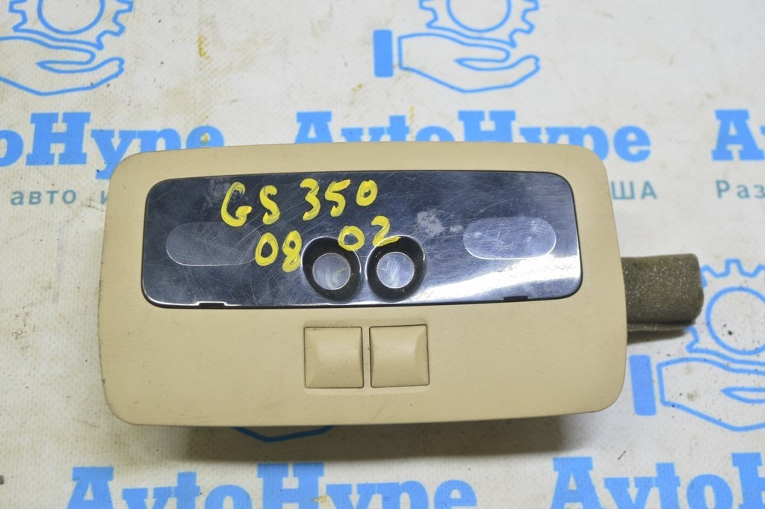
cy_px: 254
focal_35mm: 57
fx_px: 1210
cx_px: 382
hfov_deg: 35.1
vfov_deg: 23.7
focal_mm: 38
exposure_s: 1/20
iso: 400
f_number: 5.6
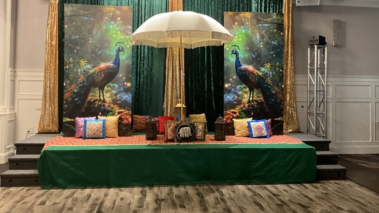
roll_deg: -1.3
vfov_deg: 36.4
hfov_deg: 61.0
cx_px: 191
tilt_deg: +0.9
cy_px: 79
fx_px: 322
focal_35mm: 32
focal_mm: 3
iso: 200
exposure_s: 1/40
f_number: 1.8
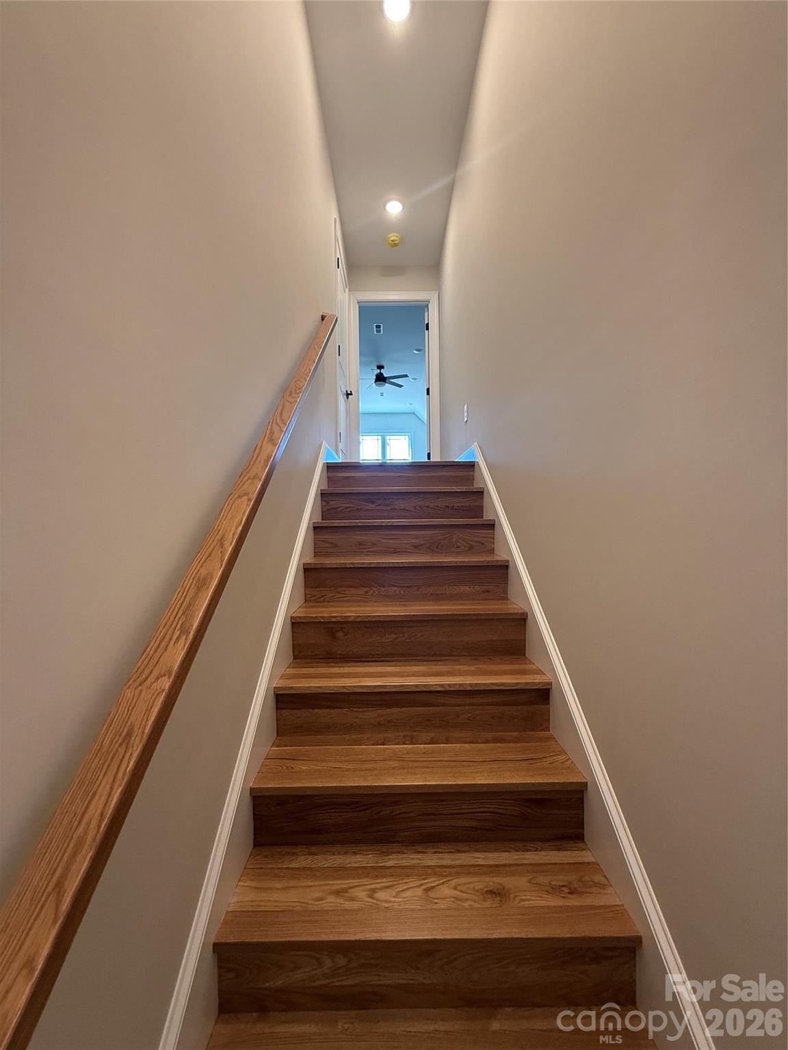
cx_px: 394
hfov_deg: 85.7
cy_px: 525
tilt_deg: +1.0
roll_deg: +0.9
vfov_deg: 102.1
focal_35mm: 14
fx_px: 425
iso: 250
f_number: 2.2
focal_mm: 2.22
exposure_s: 1/60
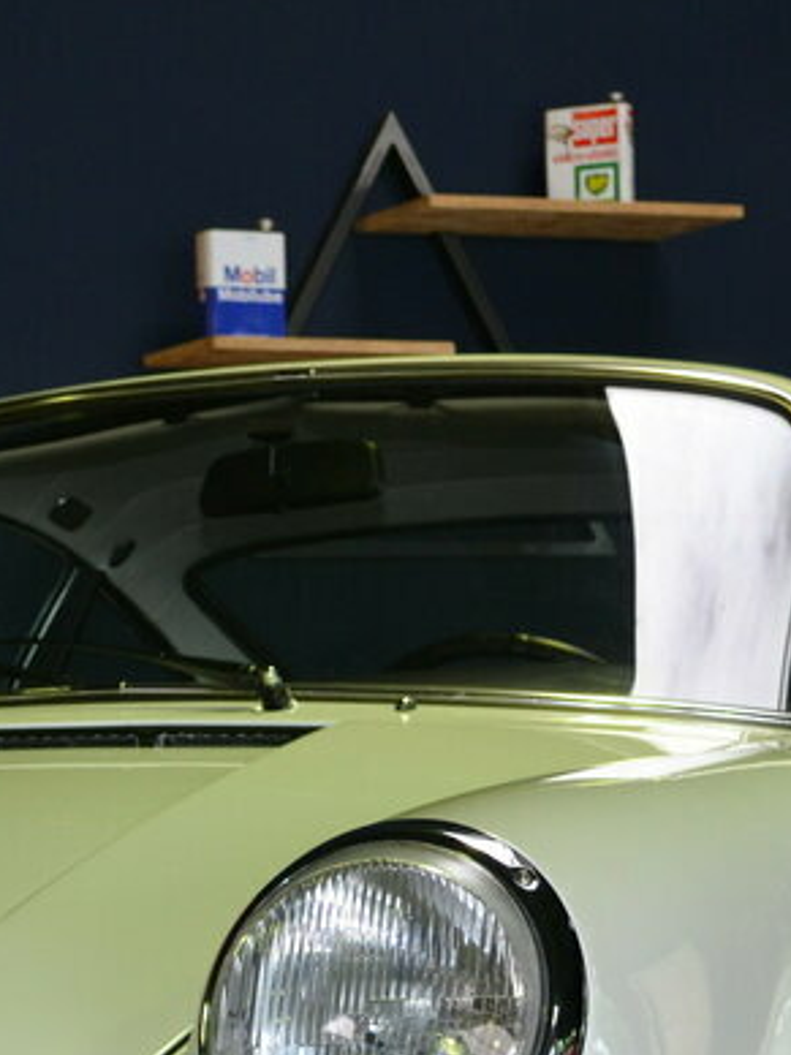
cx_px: -35
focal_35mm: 116
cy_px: 1058
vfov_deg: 16.6
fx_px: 3534
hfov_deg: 12.6
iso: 400
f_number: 4.5
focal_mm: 26
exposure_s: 1/80
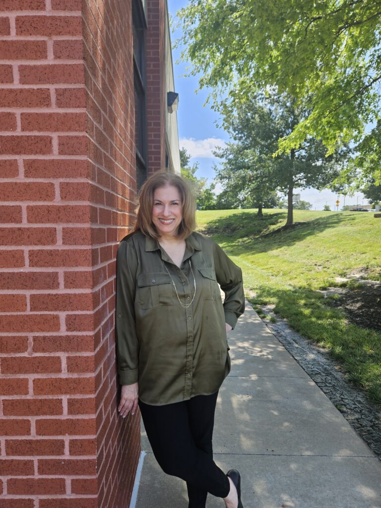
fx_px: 338
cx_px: 190
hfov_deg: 58.9
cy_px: 254
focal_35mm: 23
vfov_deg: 73.9
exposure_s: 1/407
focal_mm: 5.4
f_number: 1.8
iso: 25
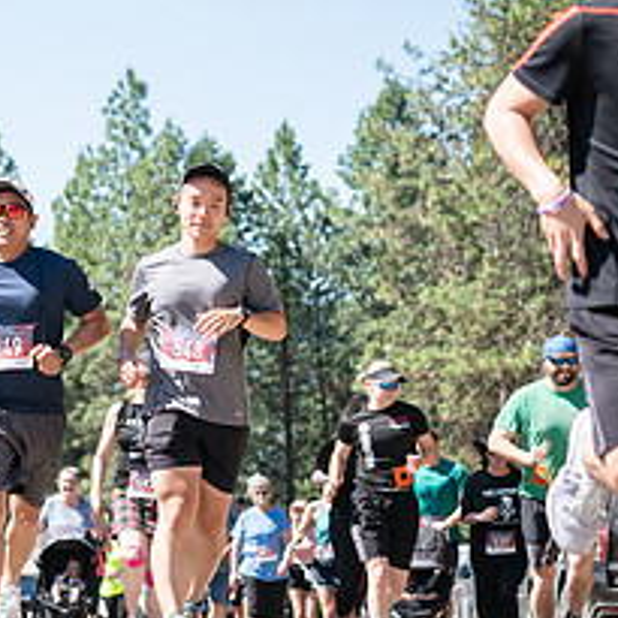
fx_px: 3595
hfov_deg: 9.7
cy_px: 339
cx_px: -124
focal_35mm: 178
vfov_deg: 9.8
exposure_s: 1/500
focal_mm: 74
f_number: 4
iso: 125
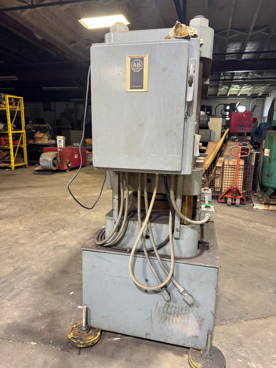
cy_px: 184
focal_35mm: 24
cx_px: 138
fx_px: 255
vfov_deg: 71.6
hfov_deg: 56.8
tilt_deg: -12.3
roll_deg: -0.8
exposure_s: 1/60
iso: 200
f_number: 1.78
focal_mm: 6.76
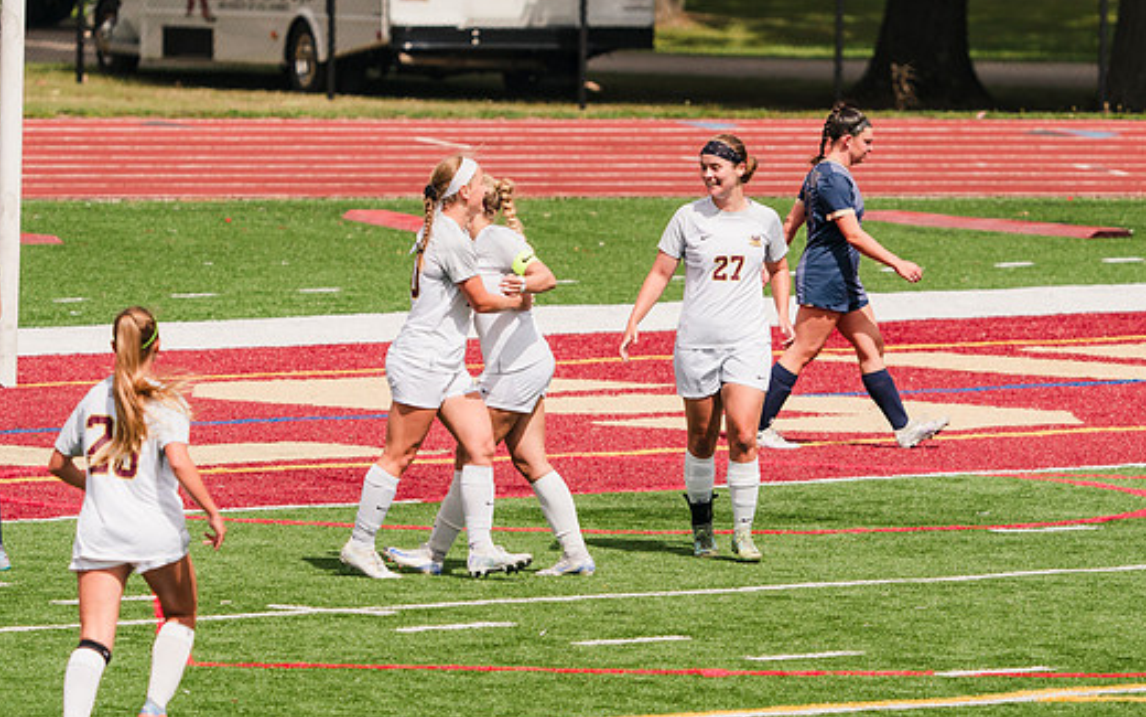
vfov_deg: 2.5
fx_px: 16241
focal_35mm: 520
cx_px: 568
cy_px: 302
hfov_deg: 4.0
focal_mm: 344
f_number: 6.3
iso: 200
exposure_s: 1/1600
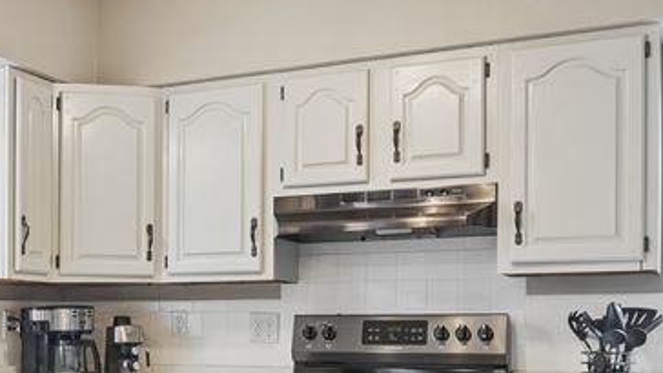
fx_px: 1038
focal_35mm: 59
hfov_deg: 32.6
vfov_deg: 19.9
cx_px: 2
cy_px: 354
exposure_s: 1/10
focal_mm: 16
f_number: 10
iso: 400
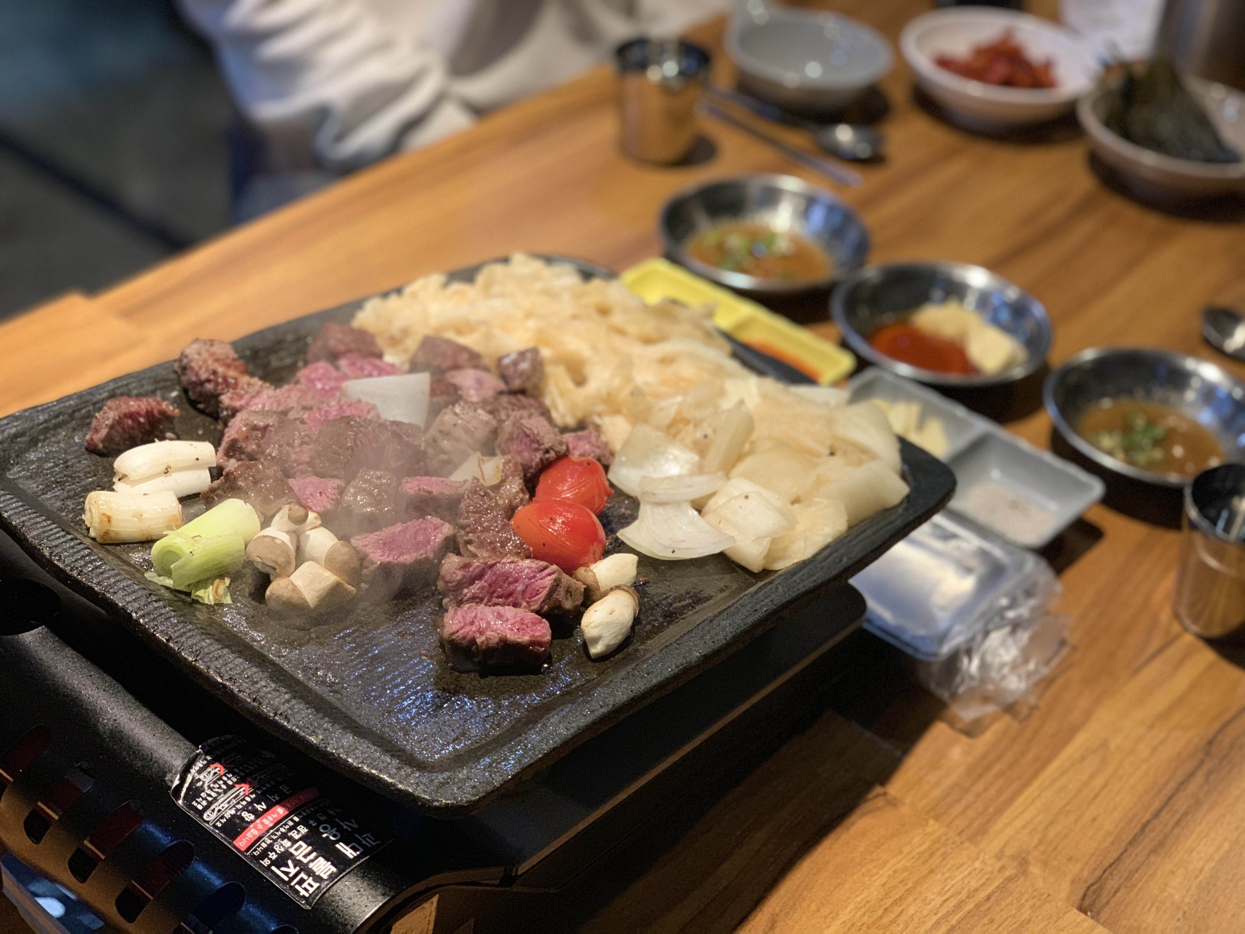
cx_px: 622
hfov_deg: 36.8
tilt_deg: -37.2
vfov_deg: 28.0
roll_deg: -6.8
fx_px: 1870
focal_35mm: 52
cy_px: 467
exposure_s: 1/60
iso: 200
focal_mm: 6
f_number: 2.4
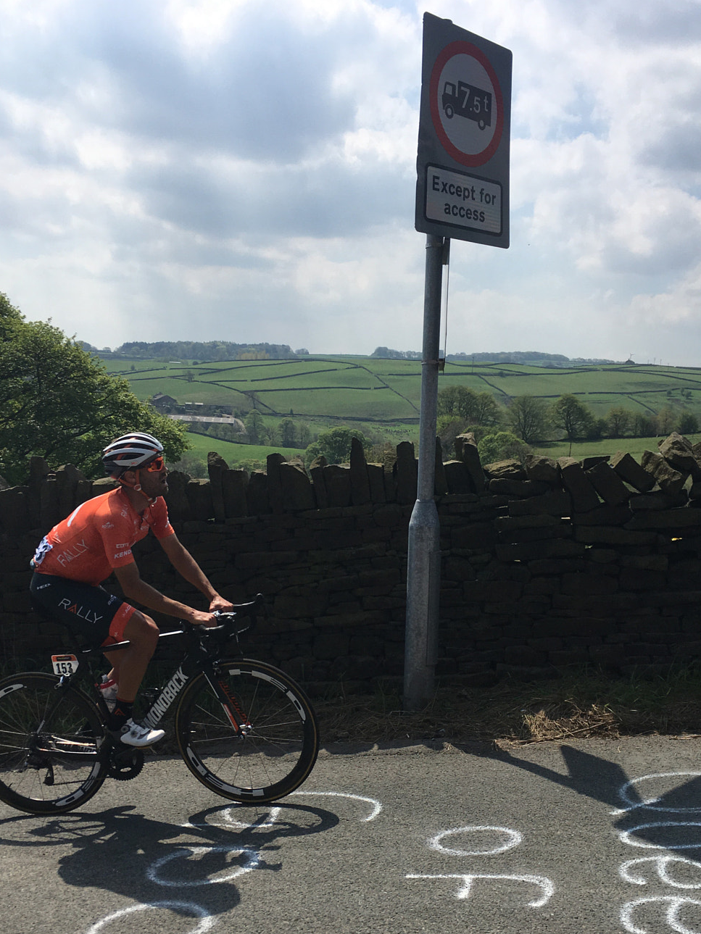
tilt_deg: -12.6
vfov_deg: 50.9
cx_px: 363
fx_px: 972
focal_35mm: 36
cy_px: 572
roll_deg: -2.7
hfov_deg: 39.7
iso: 25
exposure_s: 1/3077
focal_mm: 4.15
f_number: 2.2
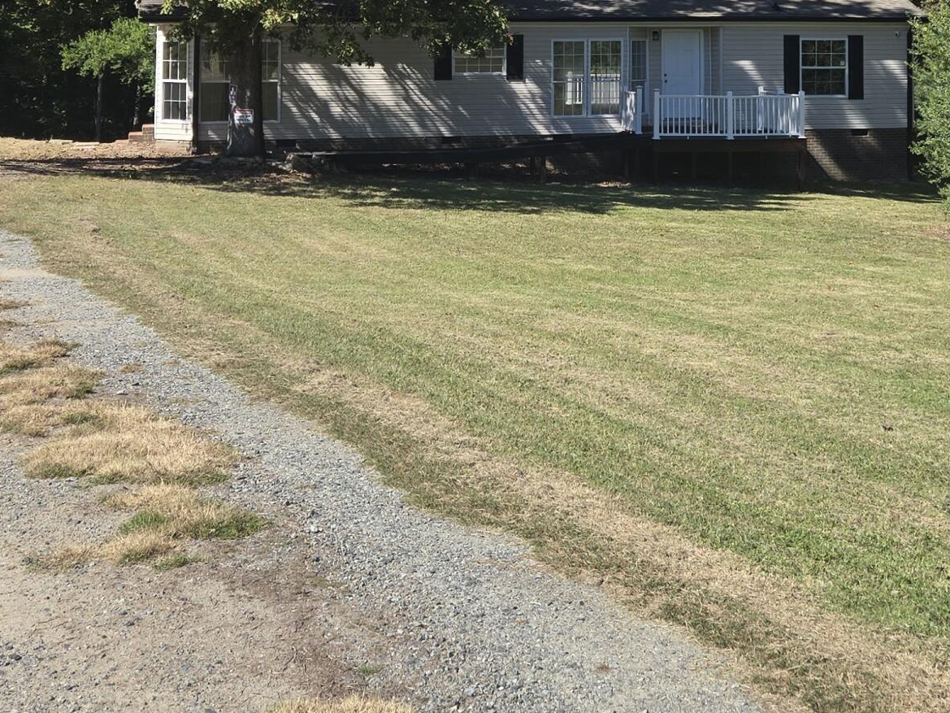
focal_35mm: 59
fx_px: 1619
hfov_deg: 32.3
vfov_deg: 23.8
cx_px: 669
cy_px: 16
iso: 25
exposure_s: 1/1597
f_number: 1.8
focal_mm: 5.4
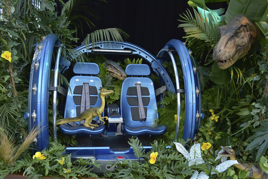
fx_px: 261
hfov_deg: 54.4
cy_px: 90
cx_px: 134
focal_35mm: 35
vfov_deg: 37.9
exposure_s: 1/320
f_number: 6.3
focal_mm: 35
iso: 320
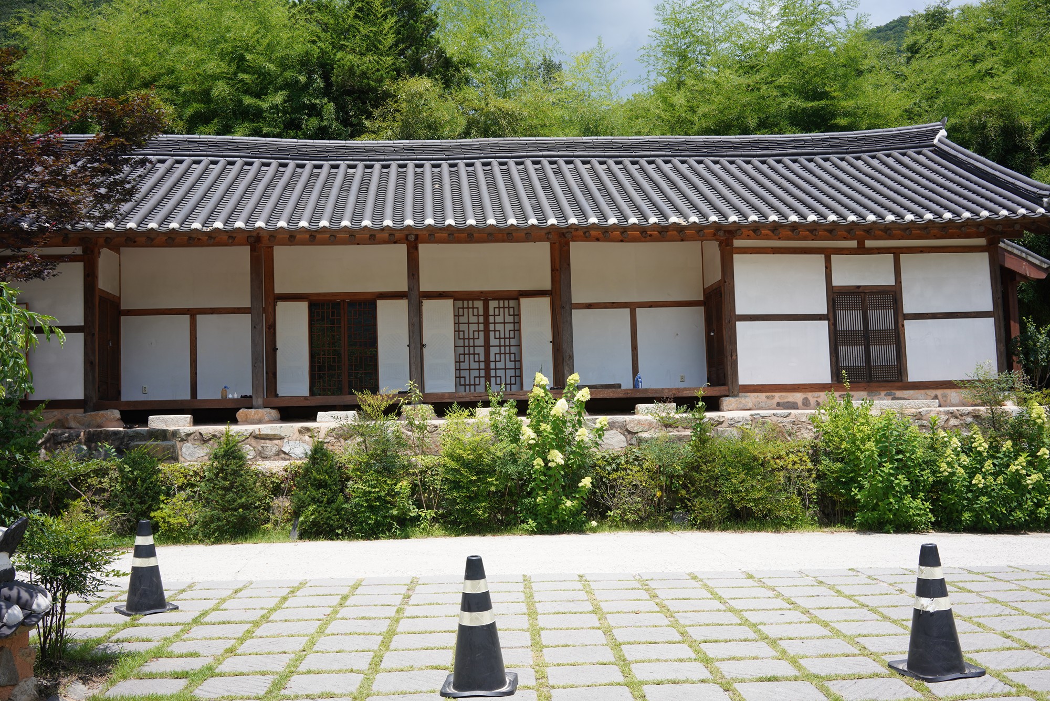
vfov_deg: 37.9
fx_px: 1021
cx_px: 525
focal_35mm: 35
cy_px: 350
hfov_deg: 54.4
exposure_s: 1/100
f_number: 10
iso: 100
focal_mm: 35
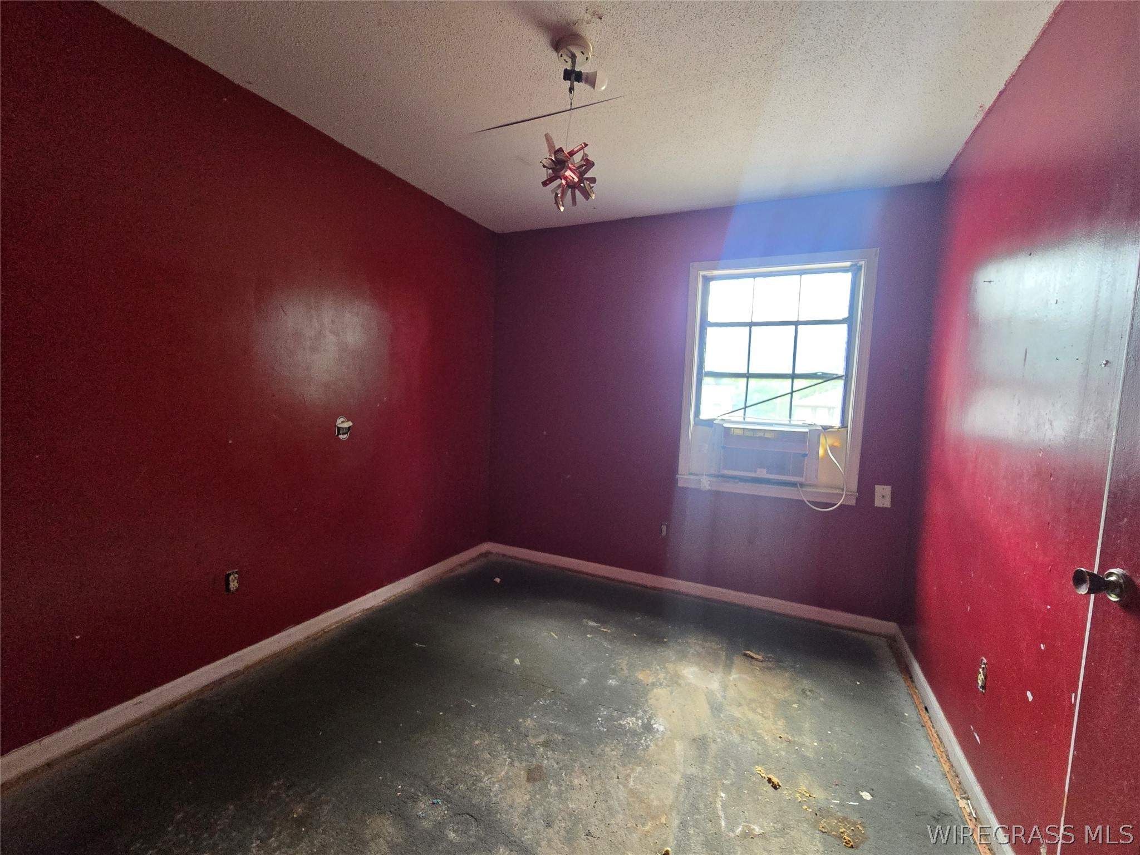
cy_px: 428
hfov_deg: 106.2
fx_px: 428
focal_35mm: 13
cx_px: 570
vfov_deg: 89.9
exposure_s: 1/60
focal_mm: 2.2
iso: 500
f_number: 2.2
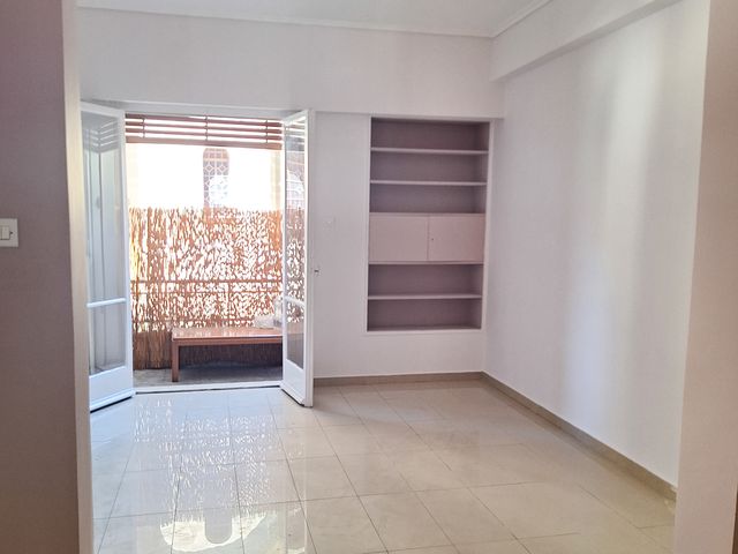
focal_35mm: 23
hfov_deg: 73.9
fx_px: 490
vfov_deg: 58.9
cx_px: 369
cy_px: 277
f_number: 1.8
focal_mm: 5.54
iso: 64
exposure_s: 1/40
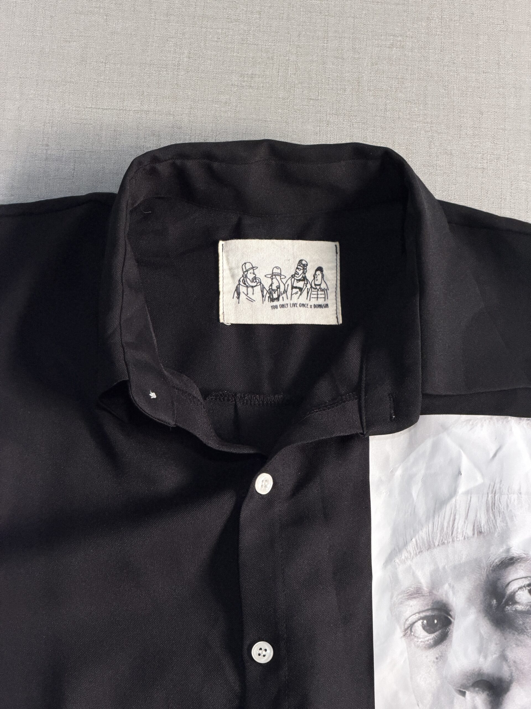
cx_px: 266
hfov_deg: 14.8
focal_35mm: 100
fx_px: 2045
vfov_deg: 19.6
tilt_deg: -67.0
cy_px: 354
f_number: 2.8
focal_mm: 16.89
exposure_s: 1/100
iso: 320
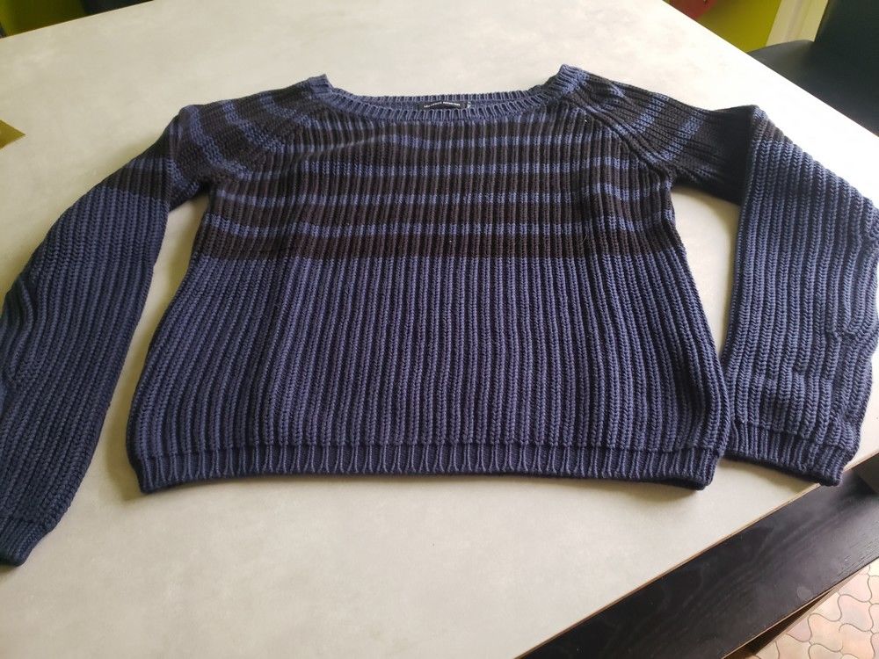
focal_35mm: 26
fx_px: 660
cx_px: 440
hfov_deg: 67.3
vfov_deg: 53.1
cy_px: 330
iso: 320
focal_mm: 4.3
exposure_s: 1/50
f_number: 1.5
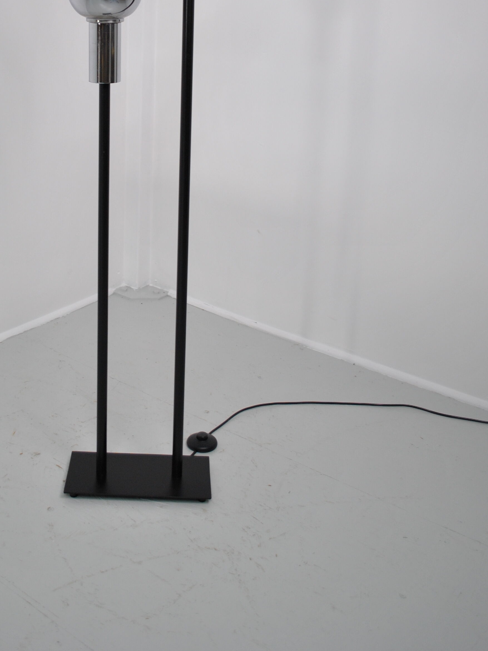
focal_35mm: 43
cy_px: 130
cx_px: 156
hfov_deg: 33.2
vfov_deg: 41.9
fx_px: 808
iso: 220
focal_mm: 18
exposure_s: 1/30
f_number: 3.5
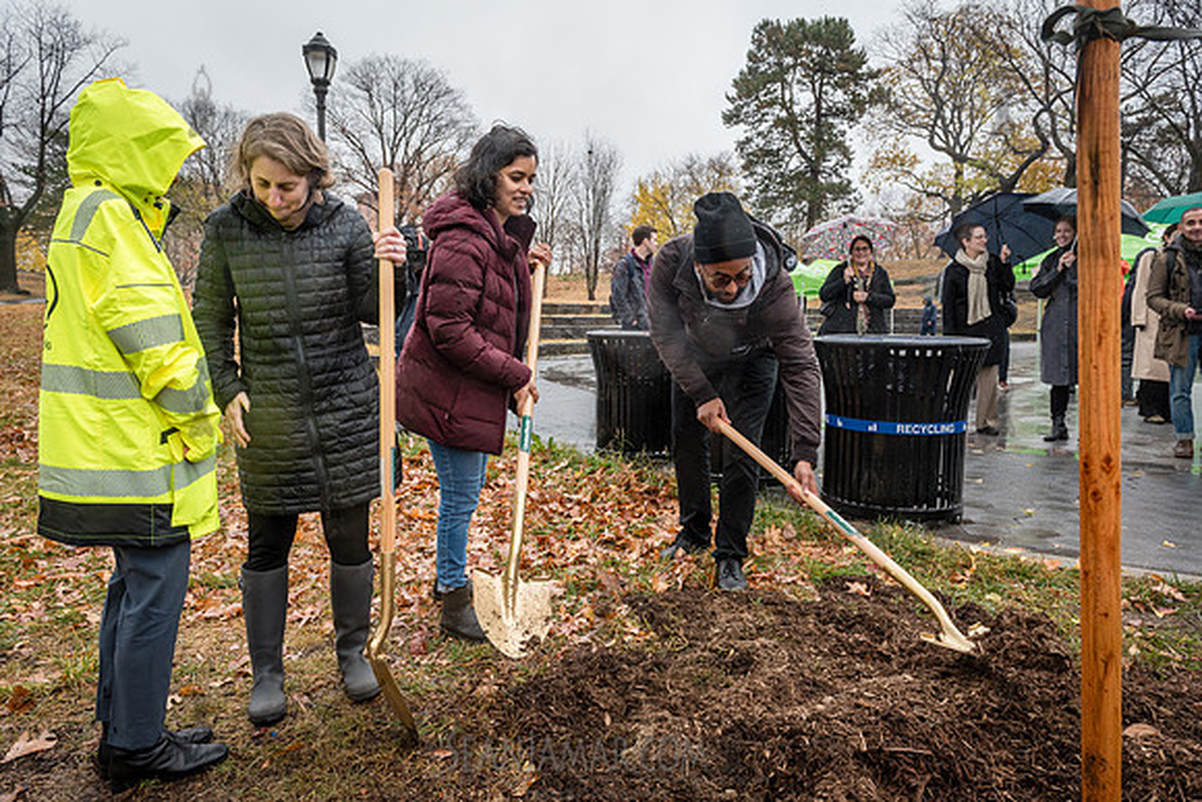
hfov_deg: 73.7
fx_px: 801
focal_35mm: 24
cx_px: 601
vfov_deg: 53.2
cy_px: 401
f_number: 6.3
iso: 500
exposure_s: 1/400
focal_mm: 24
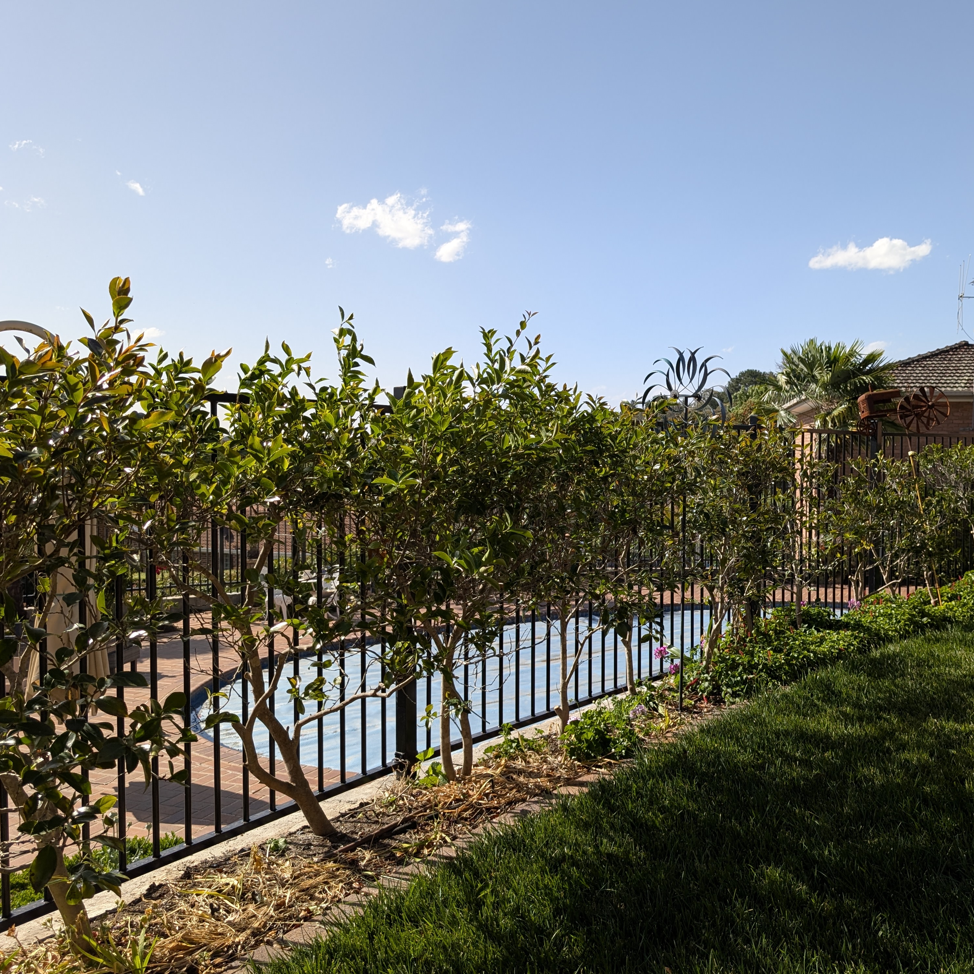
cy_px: 484
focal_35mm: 29
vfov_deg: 55.6
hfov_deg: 54.6
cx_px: 641
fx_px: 923
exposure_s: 1/786
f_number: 1.68
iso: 21
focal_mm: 6.9
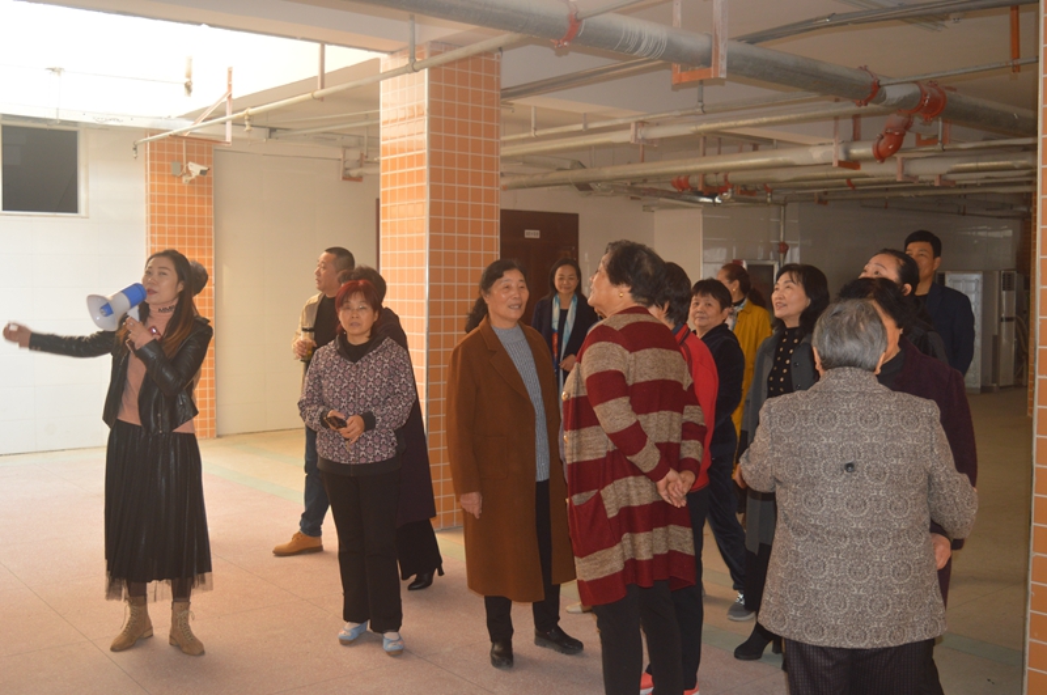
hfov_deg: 53.2
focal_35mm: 36
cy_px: 348
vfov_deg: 36.8
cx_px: 524
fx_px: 1046
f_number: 4
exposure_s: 1/80
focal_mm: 24
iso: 400
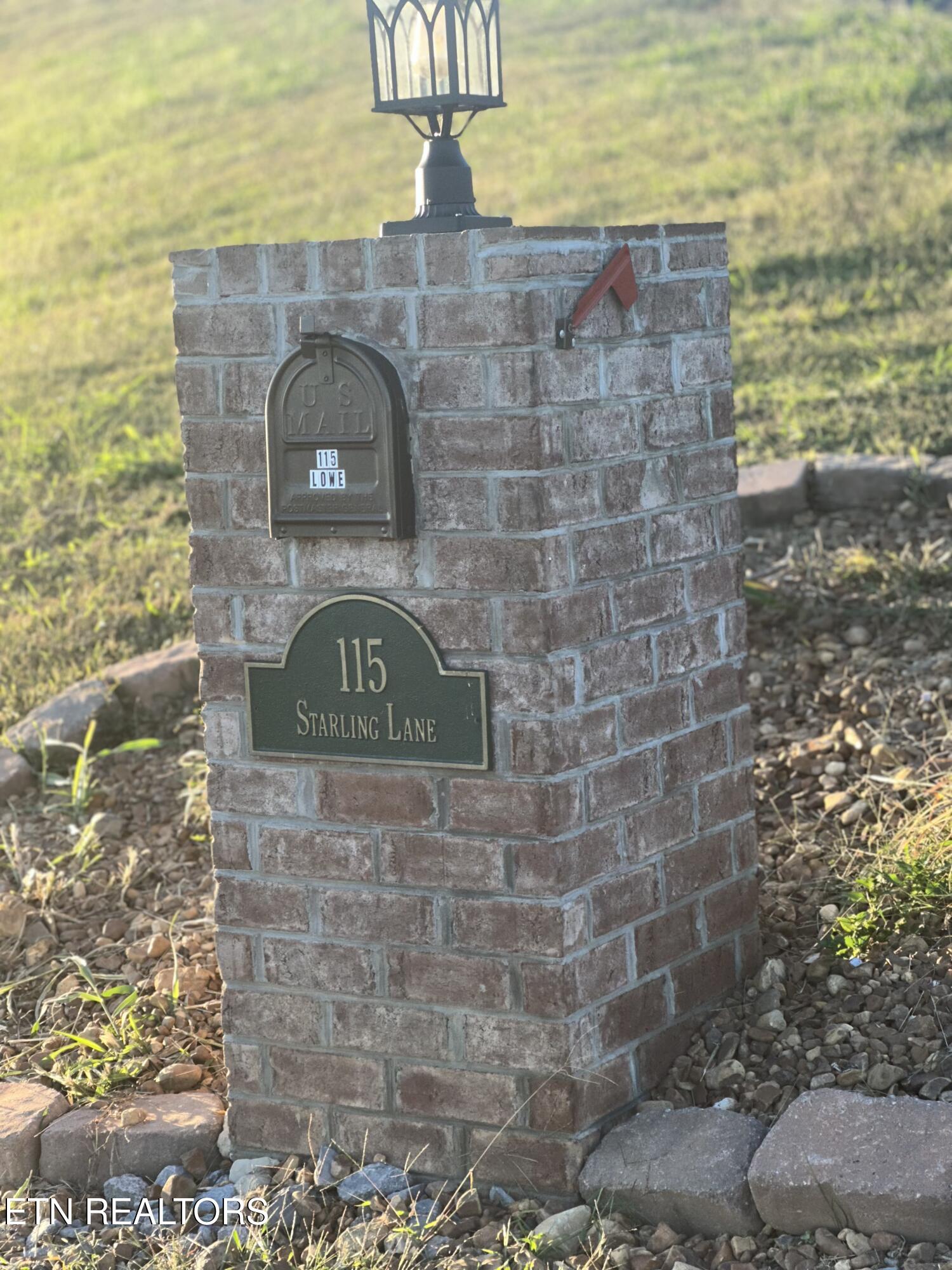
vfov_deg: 25.3
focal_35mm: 77
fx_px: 2824
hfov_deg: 19.1
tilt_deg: -6.4
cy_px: 635
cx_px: 476
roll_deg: +0.2
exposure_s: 1/121
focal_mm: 9
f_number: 2.8
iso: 25
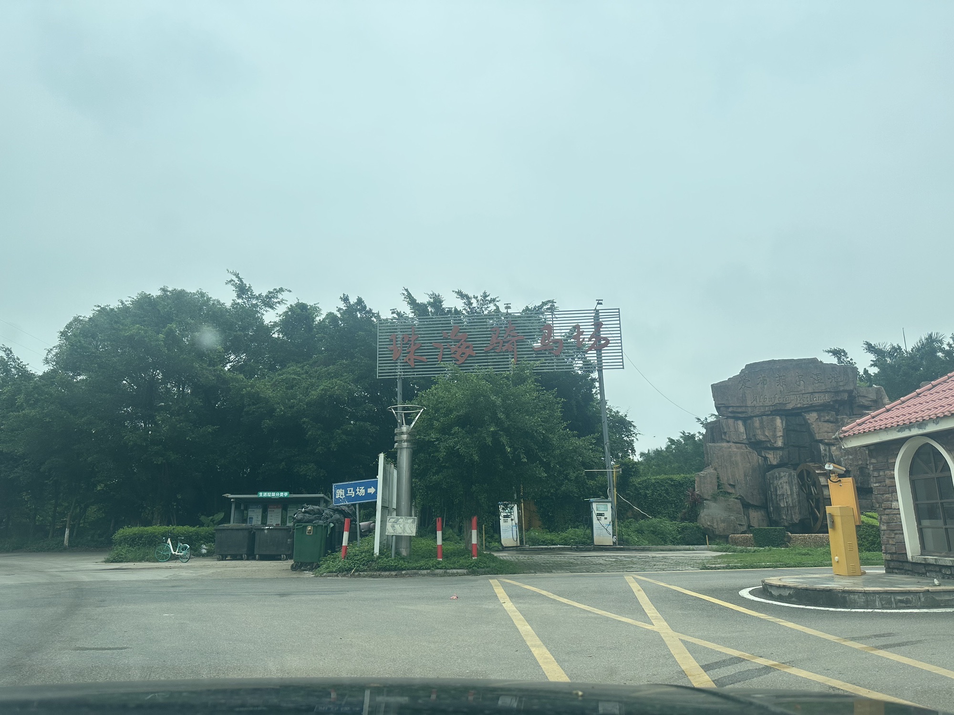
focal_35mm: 24
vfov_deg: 56.8
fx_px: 661
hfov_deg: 71.6
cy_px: 358
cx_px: 477
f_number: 1.78
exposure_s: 1/1779
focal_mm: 6.86
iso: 80
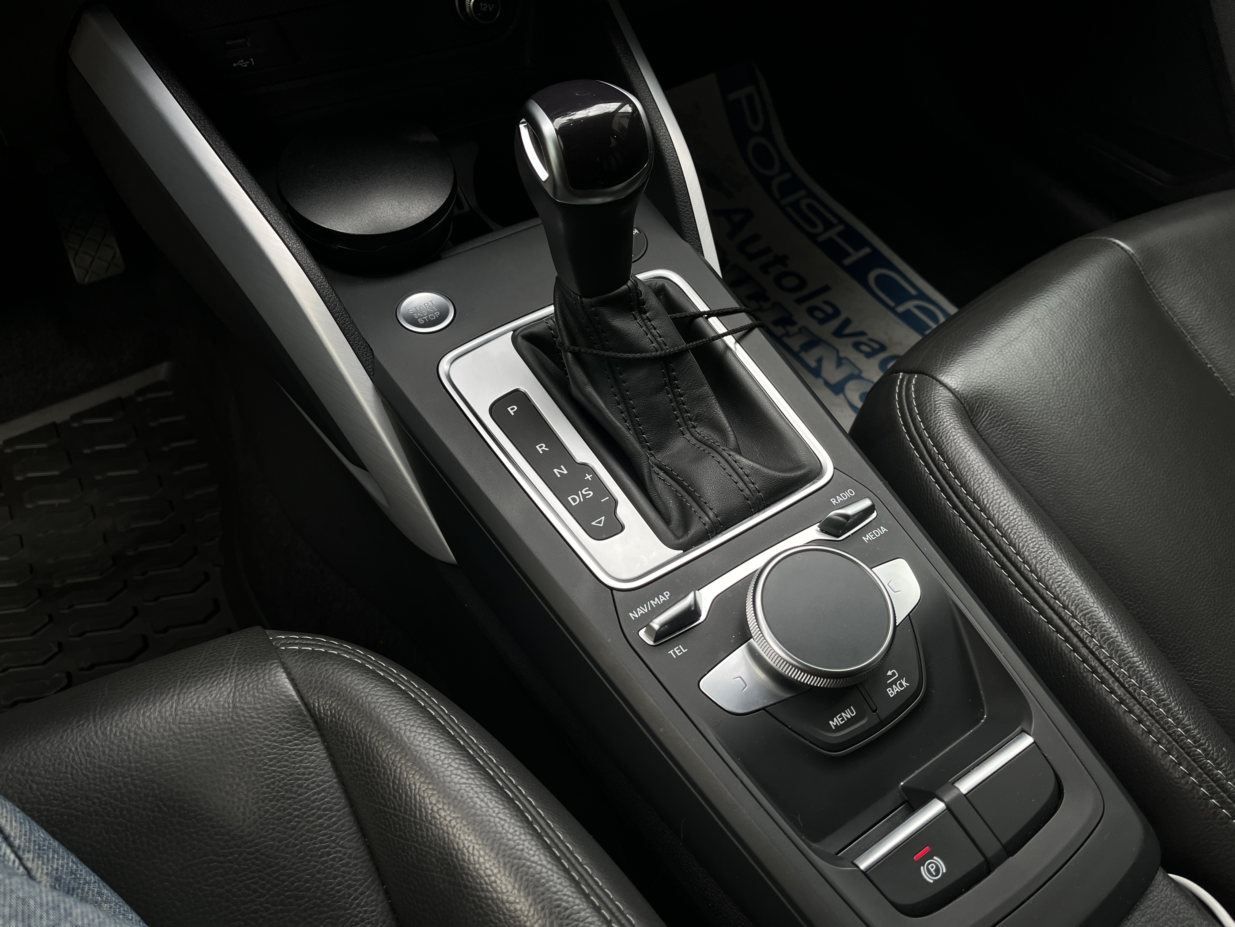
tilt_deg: -54.8
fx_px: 928
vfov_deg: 53.1
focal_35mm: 26
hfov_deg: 67.3
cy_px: 464
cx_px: 618
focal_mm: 5.1
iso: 50
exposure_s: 1/483
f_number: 1.6
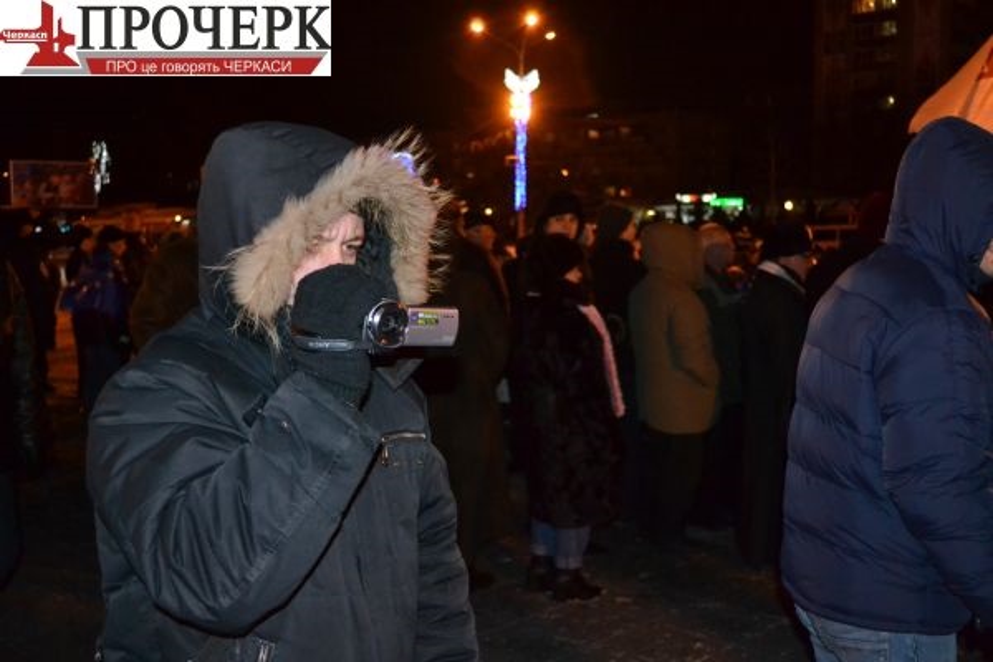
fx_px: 1076
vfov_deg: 34.2
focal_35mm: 39
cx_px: 496
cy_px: 331
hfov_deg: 49.6
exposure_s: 1/60
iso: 3200
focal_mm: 26
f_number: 4.2
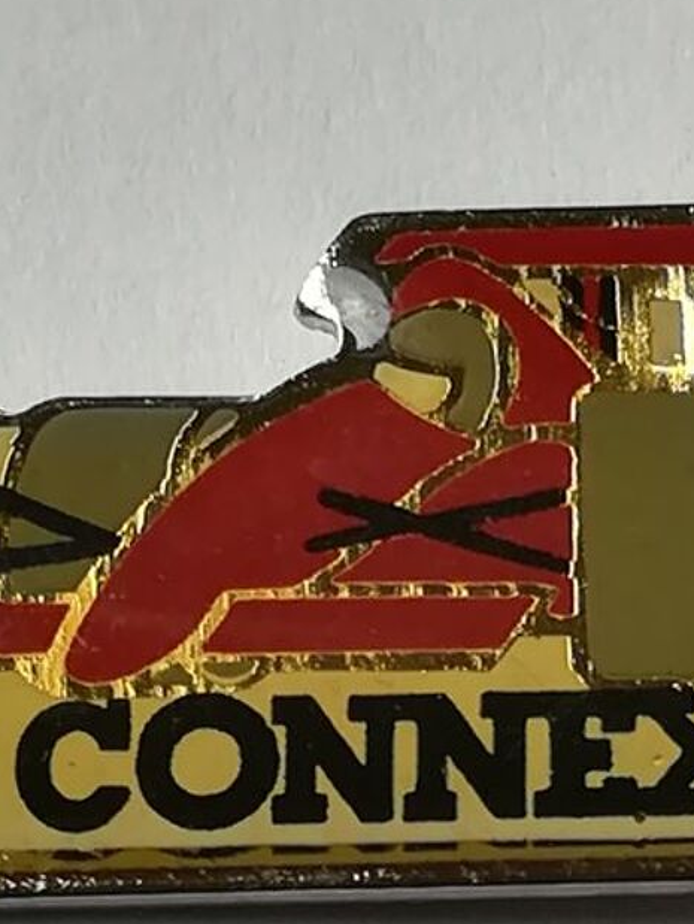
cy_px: 662
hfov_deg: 8.7
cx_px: 410
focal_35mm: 170
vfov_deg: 11.6
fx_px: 4540
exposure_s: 1/40
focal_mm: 3.83
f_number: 2.2
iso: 80
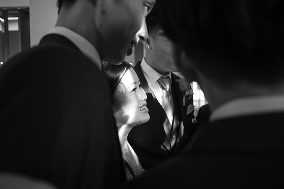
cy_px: 96
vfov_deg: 44.9
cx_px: 139
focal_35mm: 29
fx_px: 229
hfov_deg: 63.7
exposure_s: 1/250
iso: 320
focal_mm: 28
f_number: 2.8
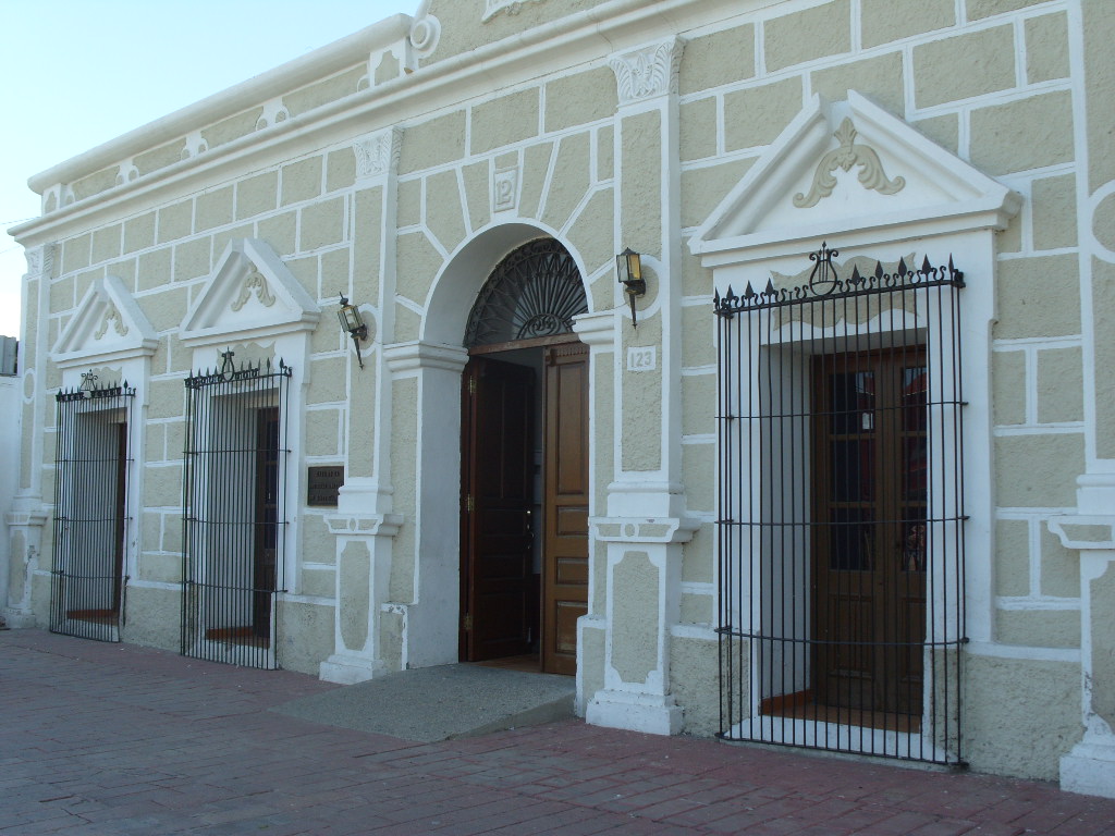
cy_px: 418
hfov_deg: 52.6
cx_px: 558
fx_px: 1127
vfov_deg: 40.7
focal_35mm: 35
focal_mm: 7.8
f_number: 4.8
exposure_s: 1/250
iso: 80
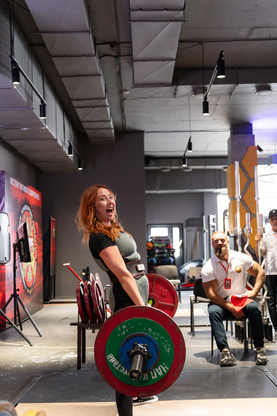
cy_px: 222
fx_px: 496
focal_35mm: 43
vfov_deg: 45.4
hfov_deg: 31.2
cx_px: 150
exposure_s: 1/320
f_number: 2.8
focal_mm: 38
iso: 3200
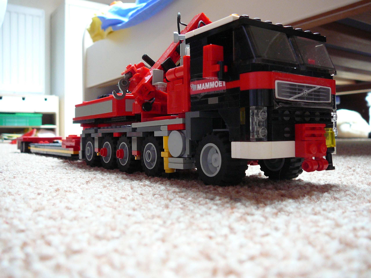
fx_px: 375
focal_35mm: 35
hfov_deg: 52.6
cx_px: 186
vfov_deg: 40.7
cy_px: 139
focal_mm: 5.2
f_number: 2.8
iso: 200
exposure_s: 1/8
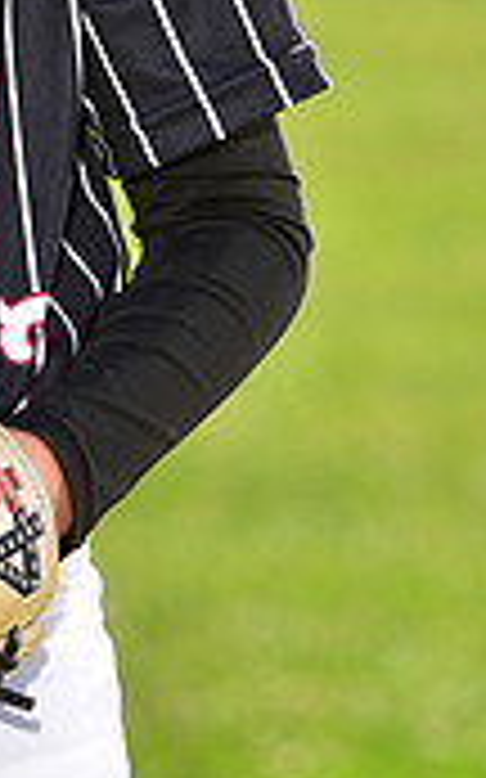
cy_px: -157
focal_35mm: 512
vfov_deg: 4.1
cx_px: -245
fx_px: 10859
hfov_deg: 2.6
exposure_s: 1/250
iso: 100
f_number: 5.6
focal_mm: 150
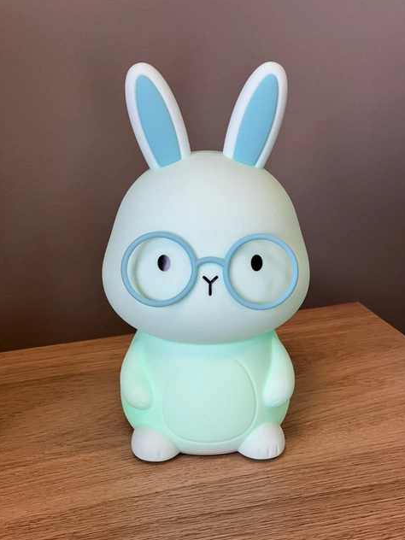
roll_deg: -0.1
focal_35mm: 78
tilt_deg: -18.8
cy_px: 271
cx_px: 203
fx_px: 1217
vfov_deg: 25.0
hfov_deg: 18.9
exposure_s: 1/118
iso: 160
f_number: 2.8
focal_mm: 9
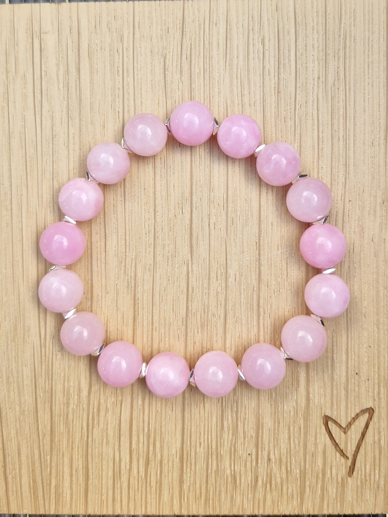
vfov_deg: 73.9
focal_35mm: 23
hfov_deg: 58.9
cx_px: 194
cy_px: 258
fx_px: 344
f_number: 1.8
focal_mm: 5.54
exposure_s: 1/182
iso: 50
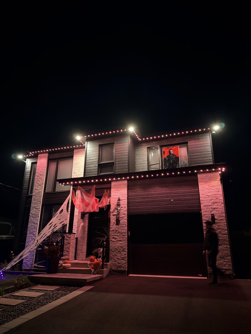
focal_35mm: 24
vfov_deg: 71.6
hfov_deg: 56.8
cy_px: 167
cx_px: 126
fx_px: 232
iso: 800
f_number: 1.78
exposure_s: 1/15
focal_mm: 6.76
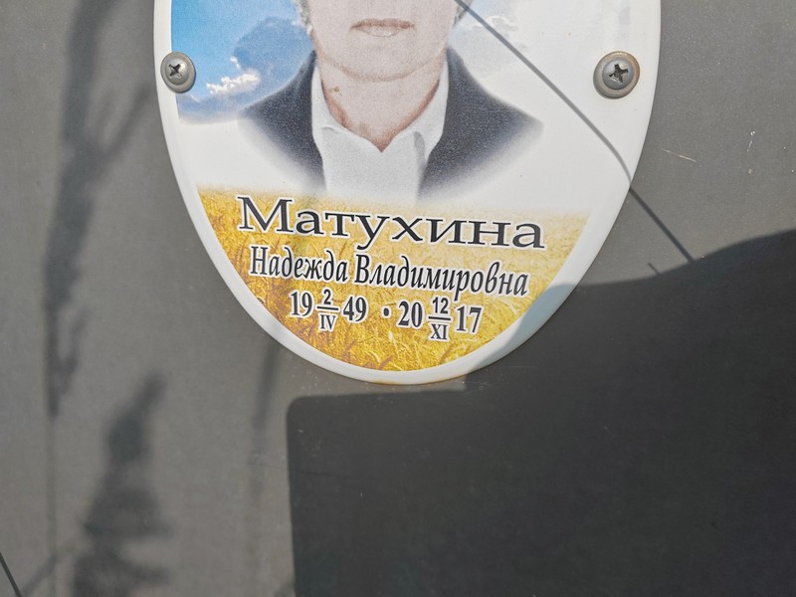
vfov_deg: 51.4
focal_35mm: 27
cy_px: 298
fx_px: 621
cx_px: 398
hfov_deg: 65.3
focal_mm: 5.52
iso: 100
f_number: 1.9
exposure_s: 1/2200
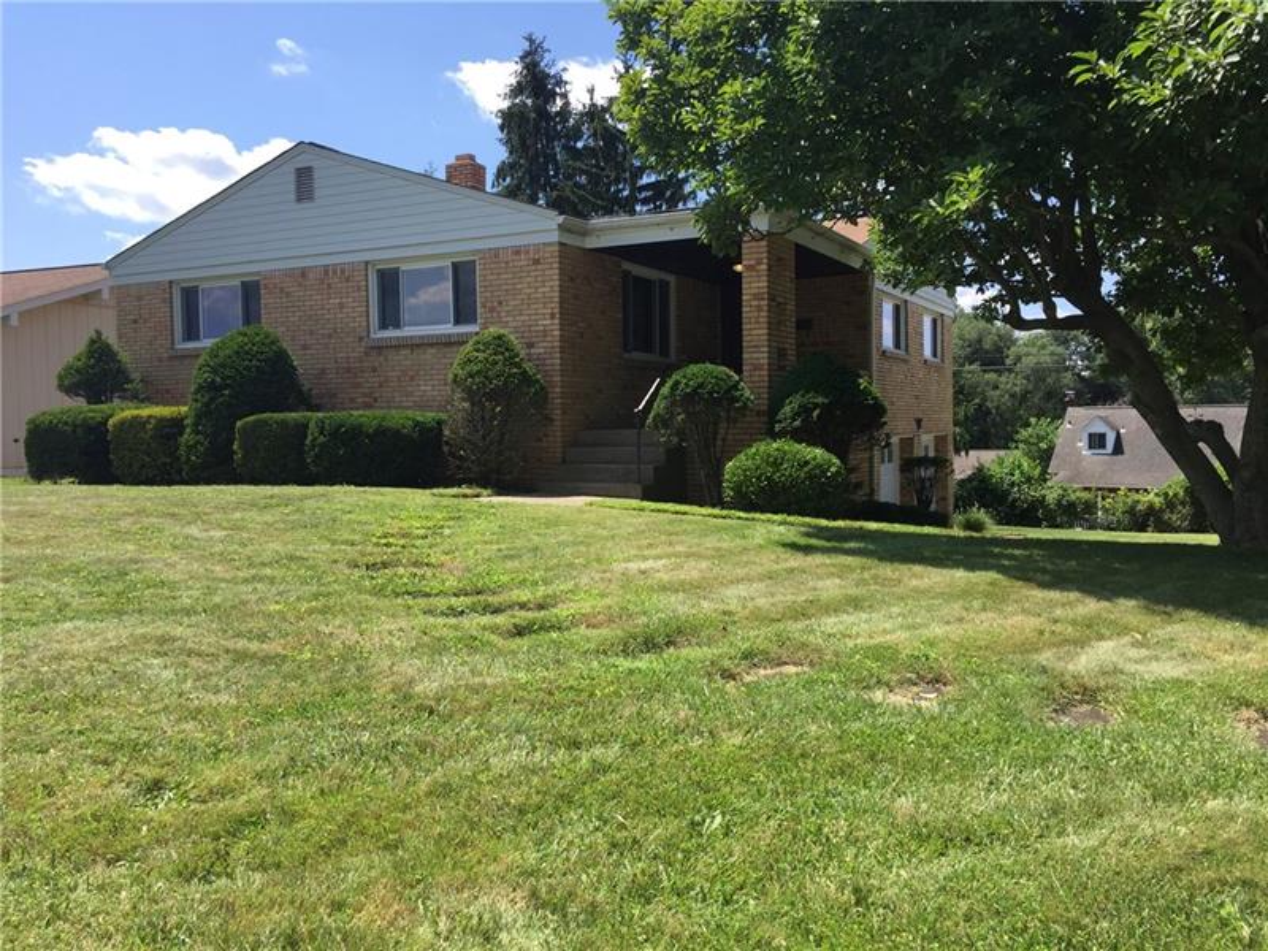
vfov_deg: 48.2
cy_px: 476
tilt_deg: -3.1
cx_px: 634
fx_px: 1062
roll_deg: +0.3
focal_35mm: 29
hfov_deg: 61.7
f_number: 2.2
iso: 32
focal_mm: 4.15
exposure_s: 1/1464
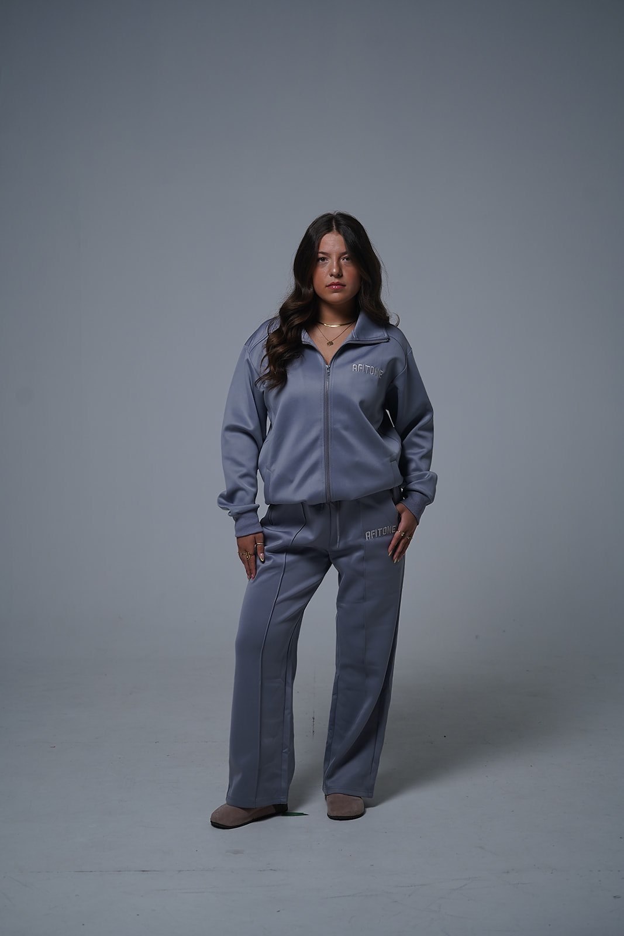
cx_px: 312
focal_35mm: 70
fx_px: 1819
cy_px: 468
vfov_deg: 28.8
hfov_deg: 19.5
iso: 500
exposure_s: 1/200
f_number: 4
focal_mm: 70
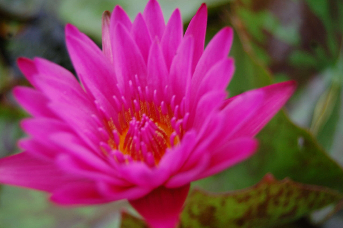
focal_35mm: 52
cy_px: 114
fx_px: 500
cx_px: 172
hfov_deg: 37.9
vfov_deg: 25.7
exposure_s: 1/50
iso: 400
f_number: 4.8
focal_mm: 35
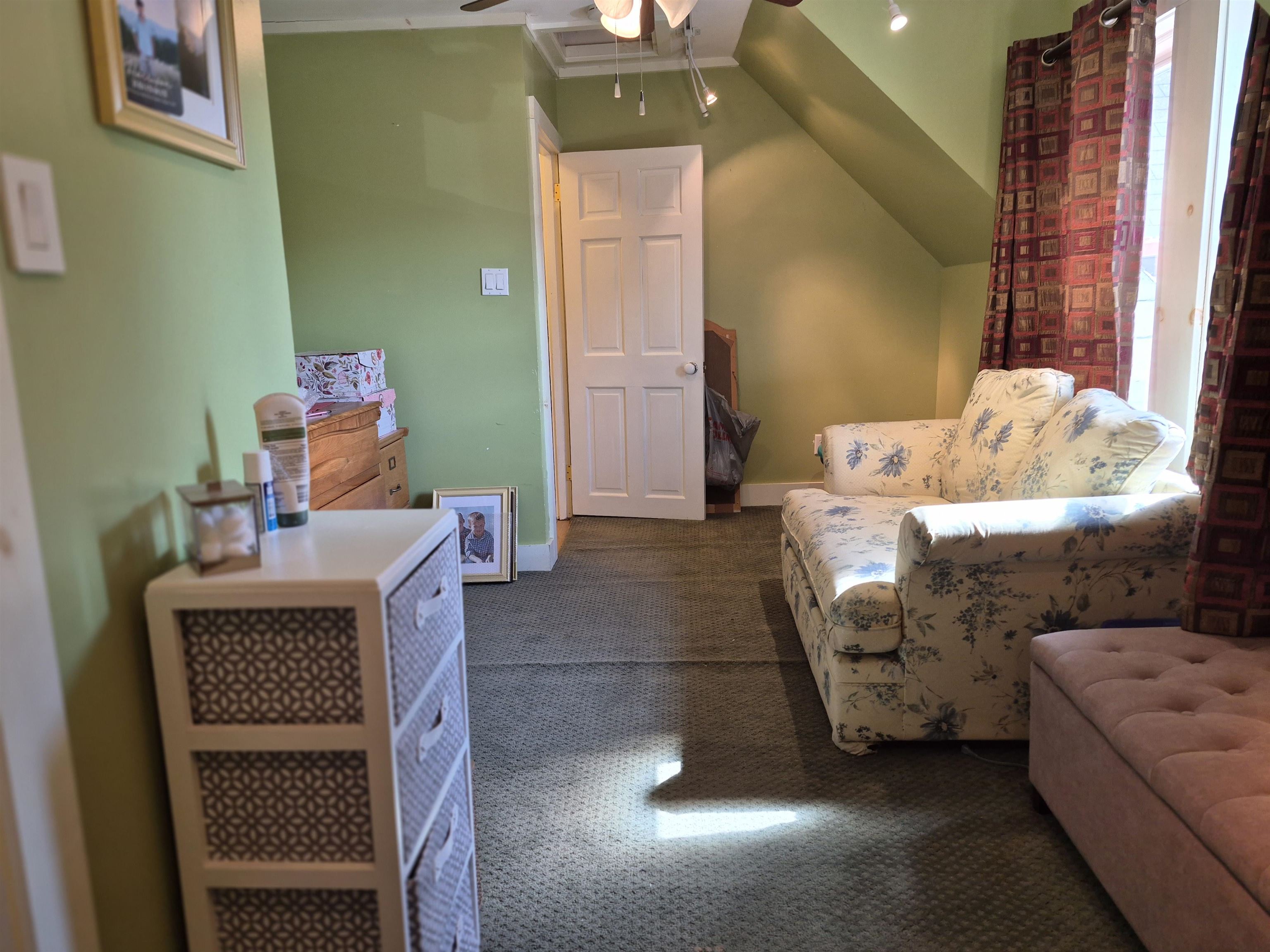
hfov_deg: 73.9
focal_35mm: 23
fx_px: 844
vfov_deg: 58.9
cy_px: 476
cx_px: 635
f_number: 1.8
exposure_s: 1/120
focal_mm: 5.4
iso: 200
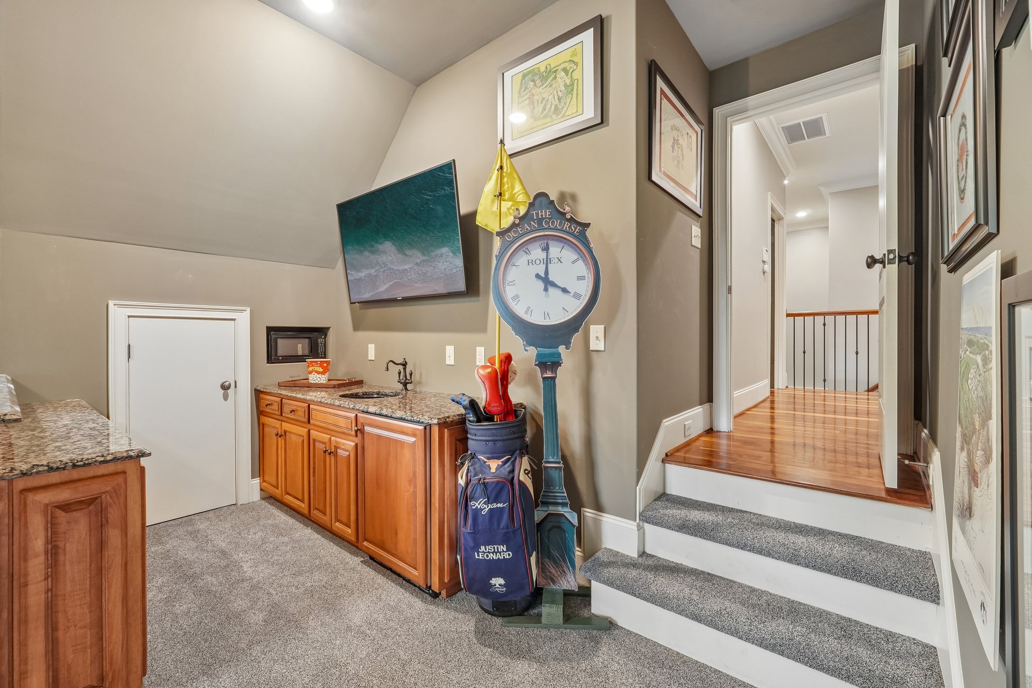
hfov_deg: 100.4
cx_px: 516
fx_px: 430
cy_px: 344
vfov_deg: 77.3
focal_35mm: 15
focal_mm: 10
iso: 400
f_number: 8
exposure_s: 1
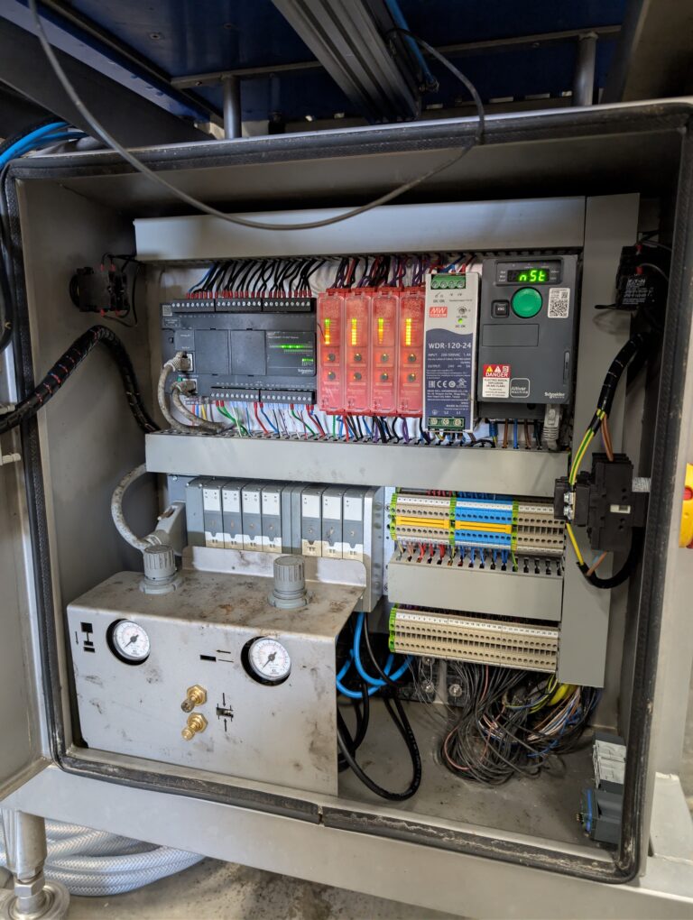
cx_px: 346
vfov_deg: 71.5
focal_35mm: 24
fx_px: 639
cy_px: 460
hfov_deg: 56.9
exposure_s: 1/50
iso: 779
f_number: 1.68
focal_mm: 6.9
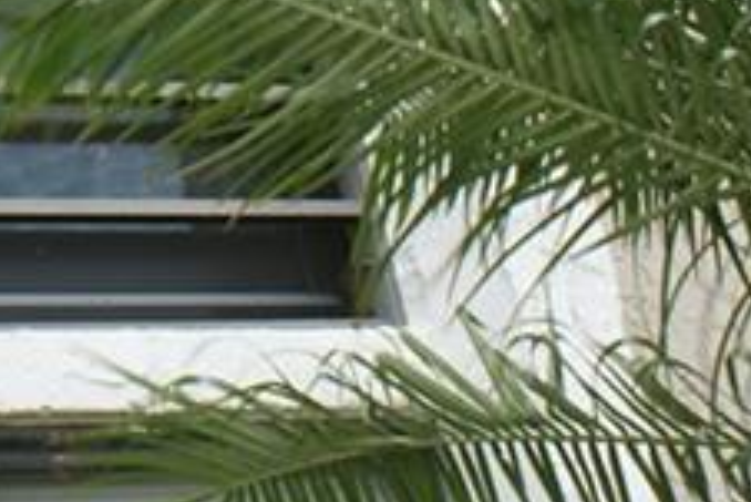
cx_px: -548
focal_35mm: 204
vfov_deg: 6.6
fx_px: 4258
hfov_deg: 9.6
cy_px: -347
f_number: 7.1
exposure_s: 1/100
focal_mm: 30
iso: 100
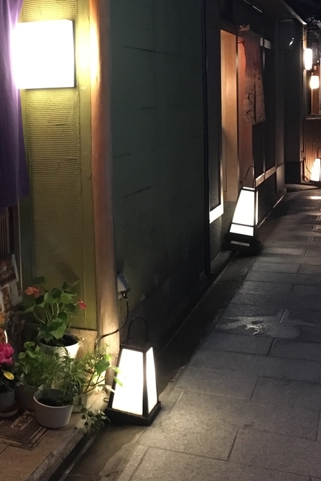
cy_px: 162
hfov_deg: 24.4
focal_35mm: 54
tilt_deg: -4.1
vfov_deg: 36.5
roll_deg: +3.1
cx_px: 32
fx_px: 722
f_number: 2.2
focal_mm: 4.15
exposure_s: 1/15
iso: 250
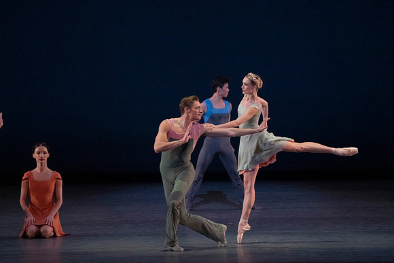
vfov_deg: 4.5
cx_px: 197
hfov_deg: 6.7
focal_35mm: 309
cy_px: 132
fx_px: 3382
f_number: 8
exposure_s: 1/400
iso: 6400
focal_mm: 309
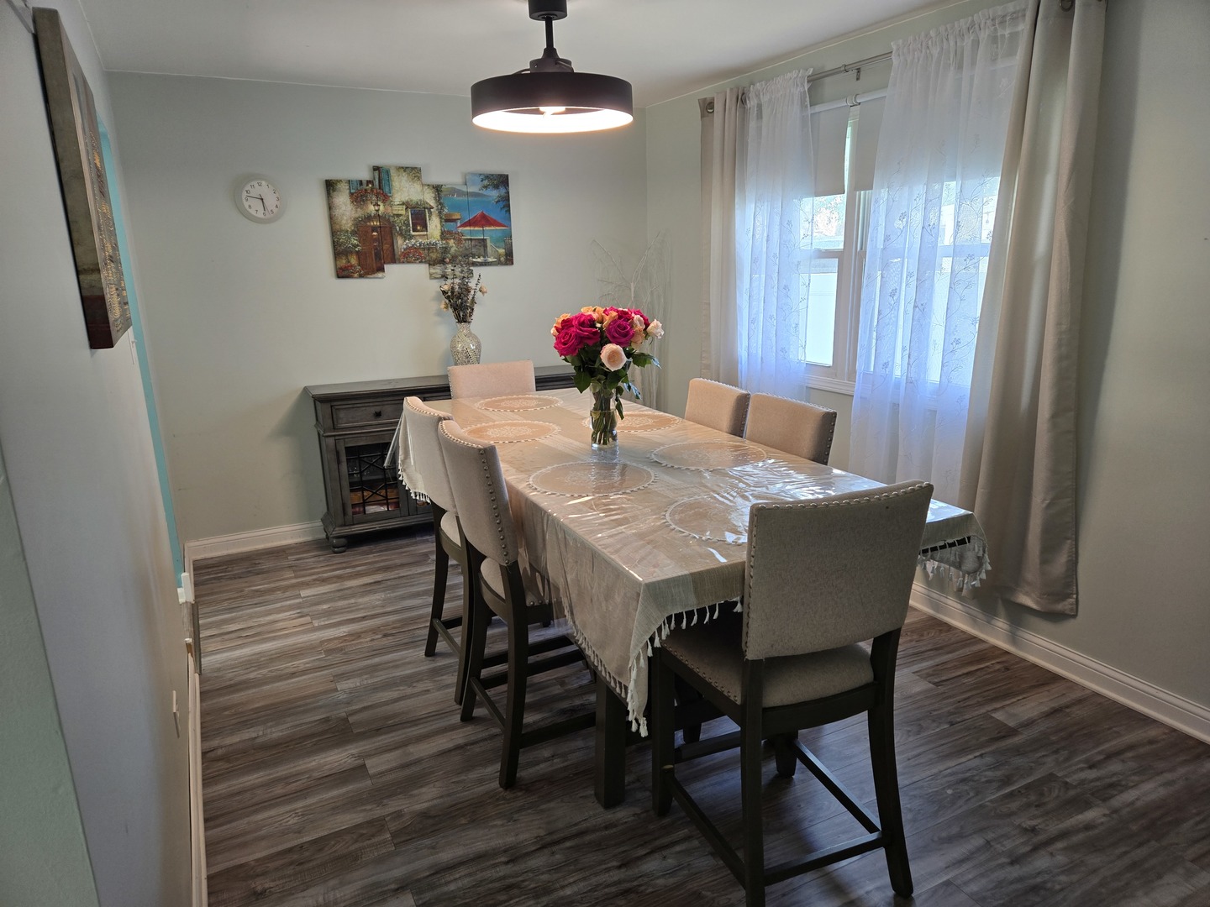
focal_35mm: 23
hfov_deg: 73.9
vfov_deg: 58.9
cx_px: 605
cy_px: 454
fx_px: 804
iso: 80
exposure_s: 1/72.5
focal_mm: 5.4
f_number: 1.8
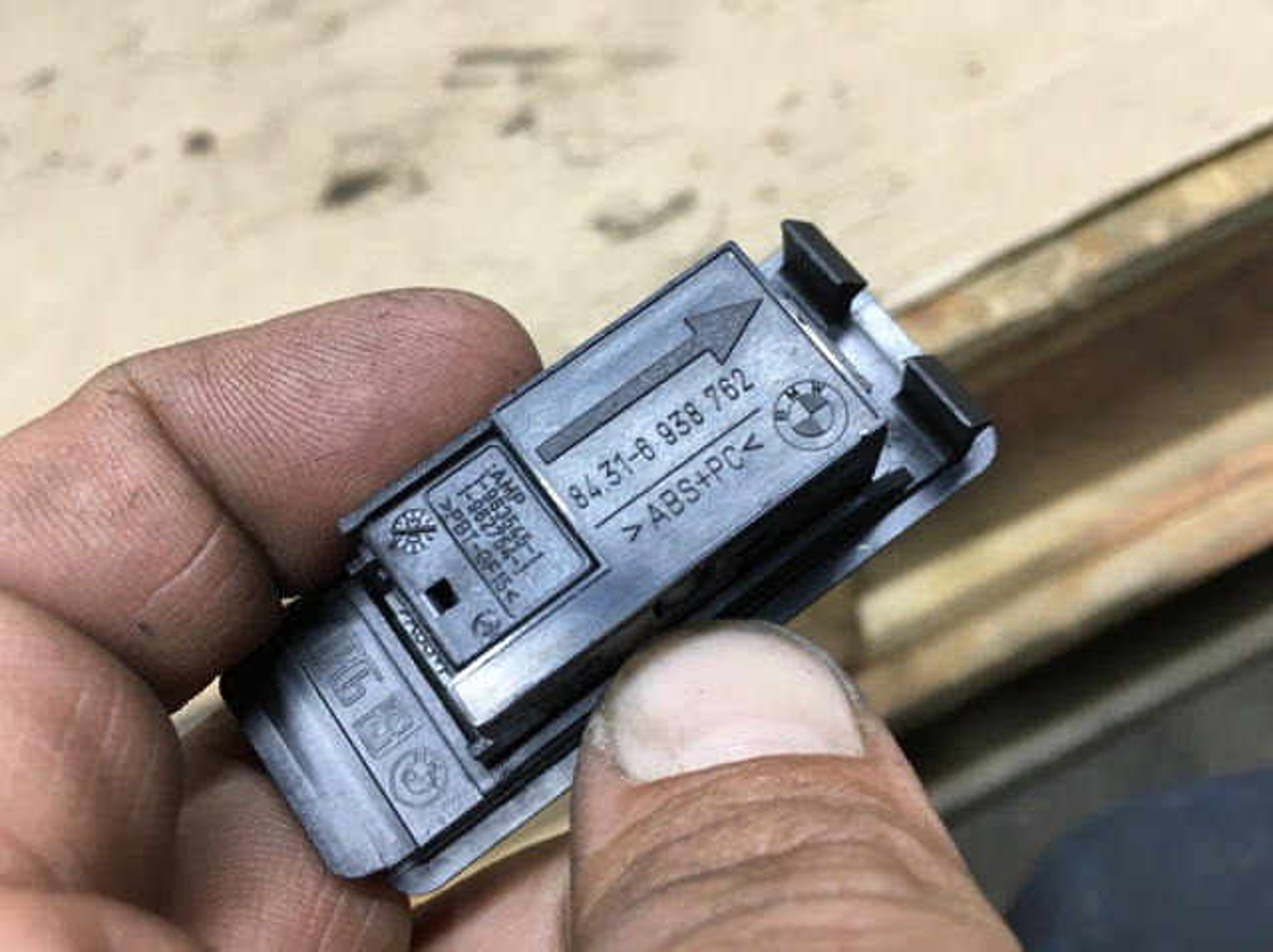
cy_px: 476
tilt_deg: -48.3
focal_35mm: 29
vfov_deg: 48.2
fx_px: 1066
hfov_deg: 61.7
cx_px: 636
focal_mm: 4.15
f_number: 2.2
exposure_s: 1/33
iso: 80
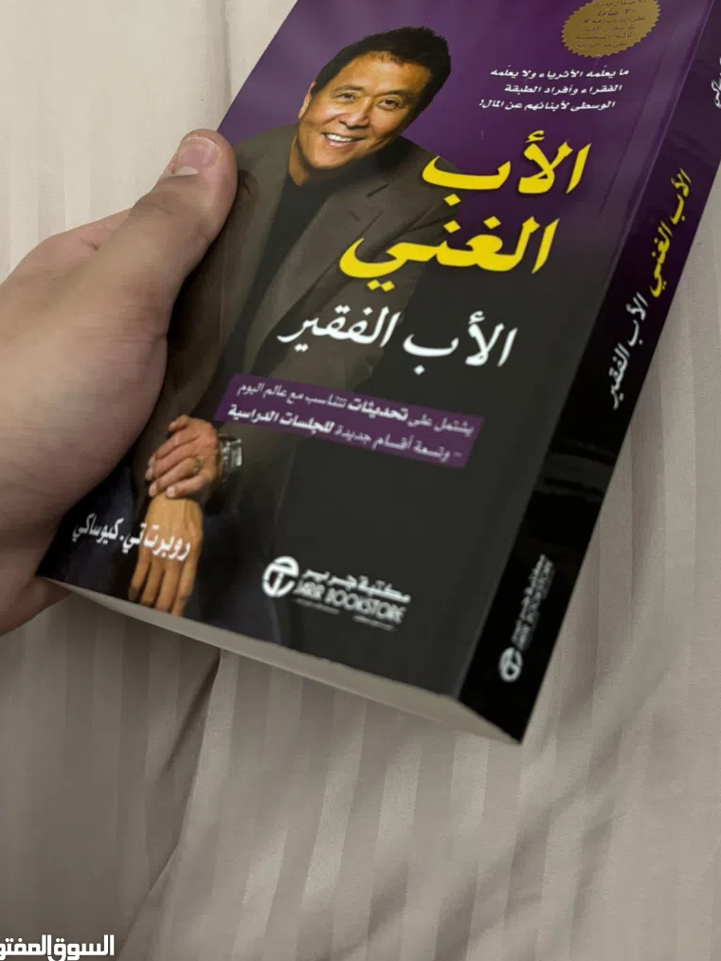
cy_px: 379
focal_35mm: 35
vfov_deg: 52.2
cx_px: 439
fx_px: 972
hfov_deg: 40.5
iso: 250
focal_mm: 5.96
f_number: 1.6
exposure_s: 1/50
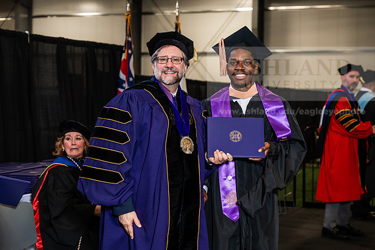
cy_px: 125
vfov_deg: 19.5
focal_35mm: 70
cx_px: 188
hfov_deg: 28.8
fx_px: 729
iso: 1250
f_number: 4.5
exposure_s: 1/200
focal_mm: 70
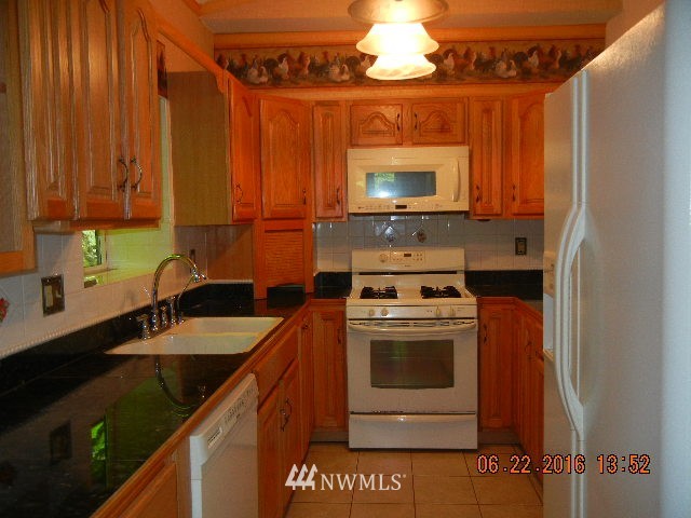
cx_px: 346
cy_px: 259
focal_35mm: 30
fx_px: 599
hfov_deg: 60.0
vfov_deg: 46.8
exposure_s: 1/30.5
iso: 200
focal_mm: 5.4
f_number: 3.5
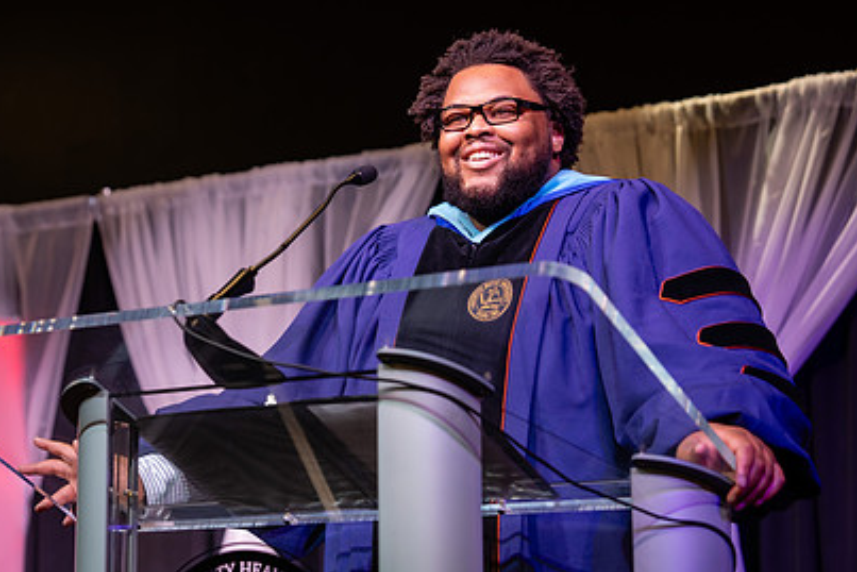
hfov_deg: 21.4
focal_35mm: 95
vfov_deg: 14.4
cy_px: 324
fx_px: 2262
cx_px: 289
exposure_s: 1/125
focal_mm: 62
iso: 250
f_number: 2.8
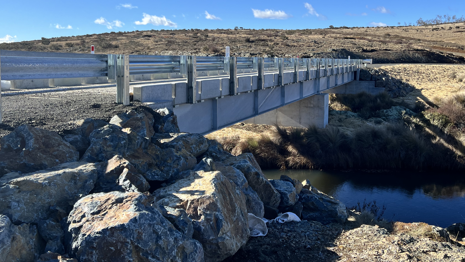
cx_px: 252
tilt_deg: -4.9
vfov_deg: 34.4
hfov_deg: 57.9
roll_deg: -0.8
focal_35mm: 34
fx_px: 419
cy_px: 92
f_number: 1.5
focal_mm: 5.7
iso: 50
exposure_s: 1/2632
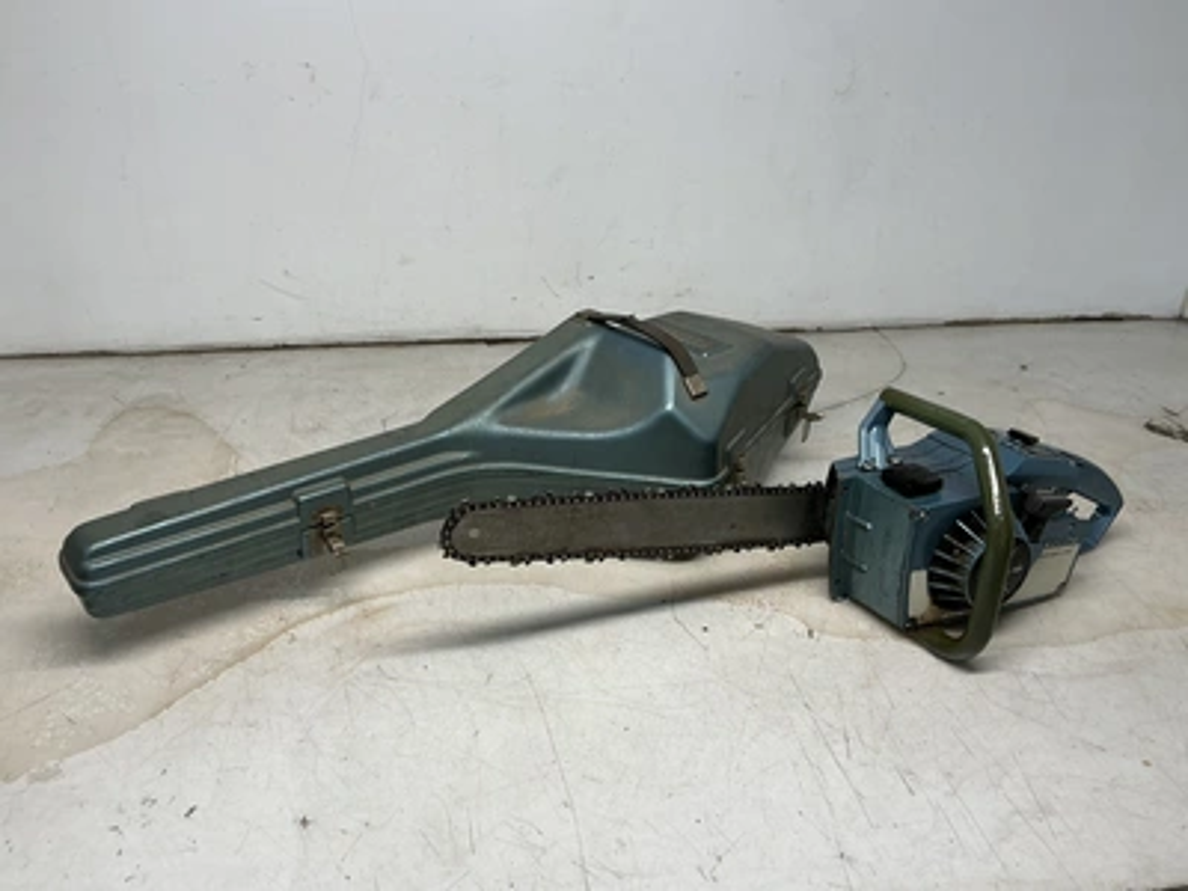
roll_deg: -2.2
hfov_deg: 63.4
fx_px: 961
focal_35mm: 28
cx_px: 594
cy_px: 446
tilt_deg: -21.9
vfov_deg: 49.7
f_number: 1.8
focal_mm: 3
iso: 32
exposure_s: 1/120
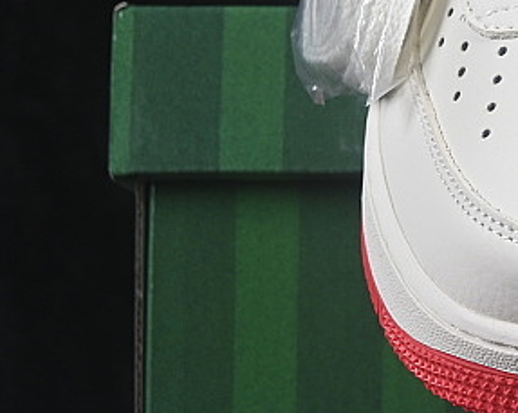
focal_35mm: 265
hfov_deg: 7.2
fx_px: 4059
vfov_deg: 5.8
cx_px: 816
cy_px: 29
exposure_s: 1/80
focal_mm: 50
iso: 160
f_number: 8
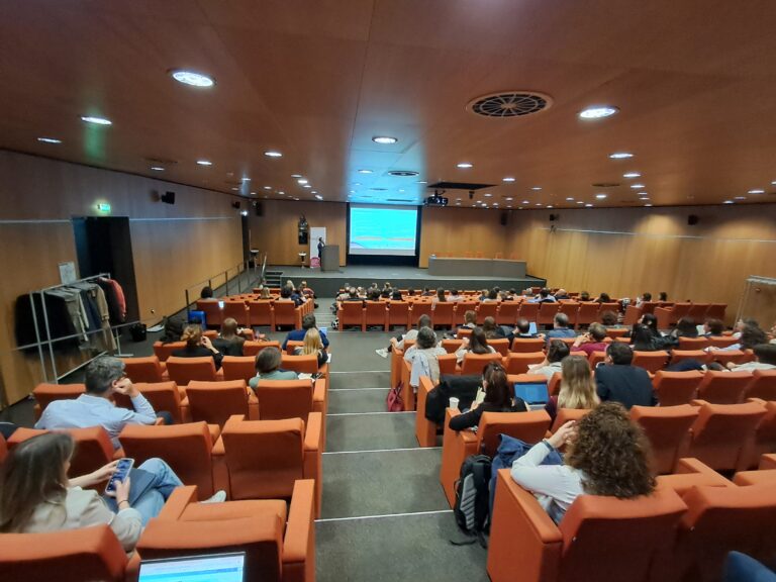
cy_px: 291
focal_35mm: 16
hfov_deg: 94.5
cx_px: 388
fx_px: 359
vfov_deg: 78.1
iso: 500
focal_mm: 1.64
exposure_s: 1/20
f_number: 2.2
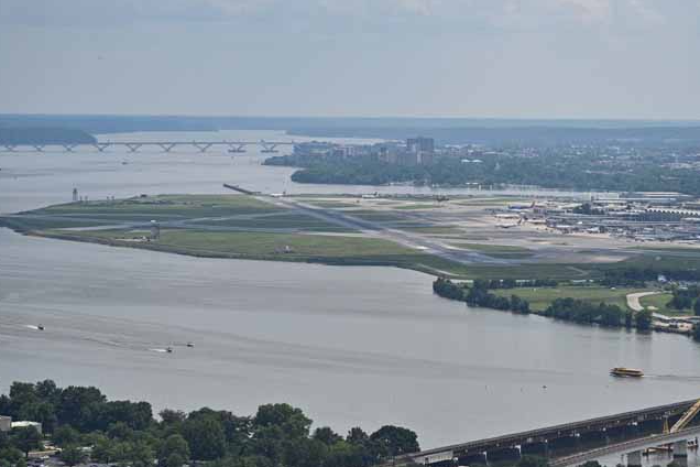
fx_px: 2936
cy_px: 238
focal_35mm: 151
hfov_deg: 13.6
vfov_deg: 9.1
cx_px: 397
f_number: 5.6
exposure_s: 1/1000
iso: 64
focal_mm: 120
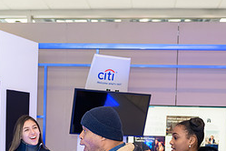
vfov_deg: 23.4
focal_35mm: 56
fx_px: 352
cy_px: 142
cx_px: 107
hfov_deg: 35.6
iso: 1000
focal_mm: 24
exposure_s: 1/125
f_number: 3.2
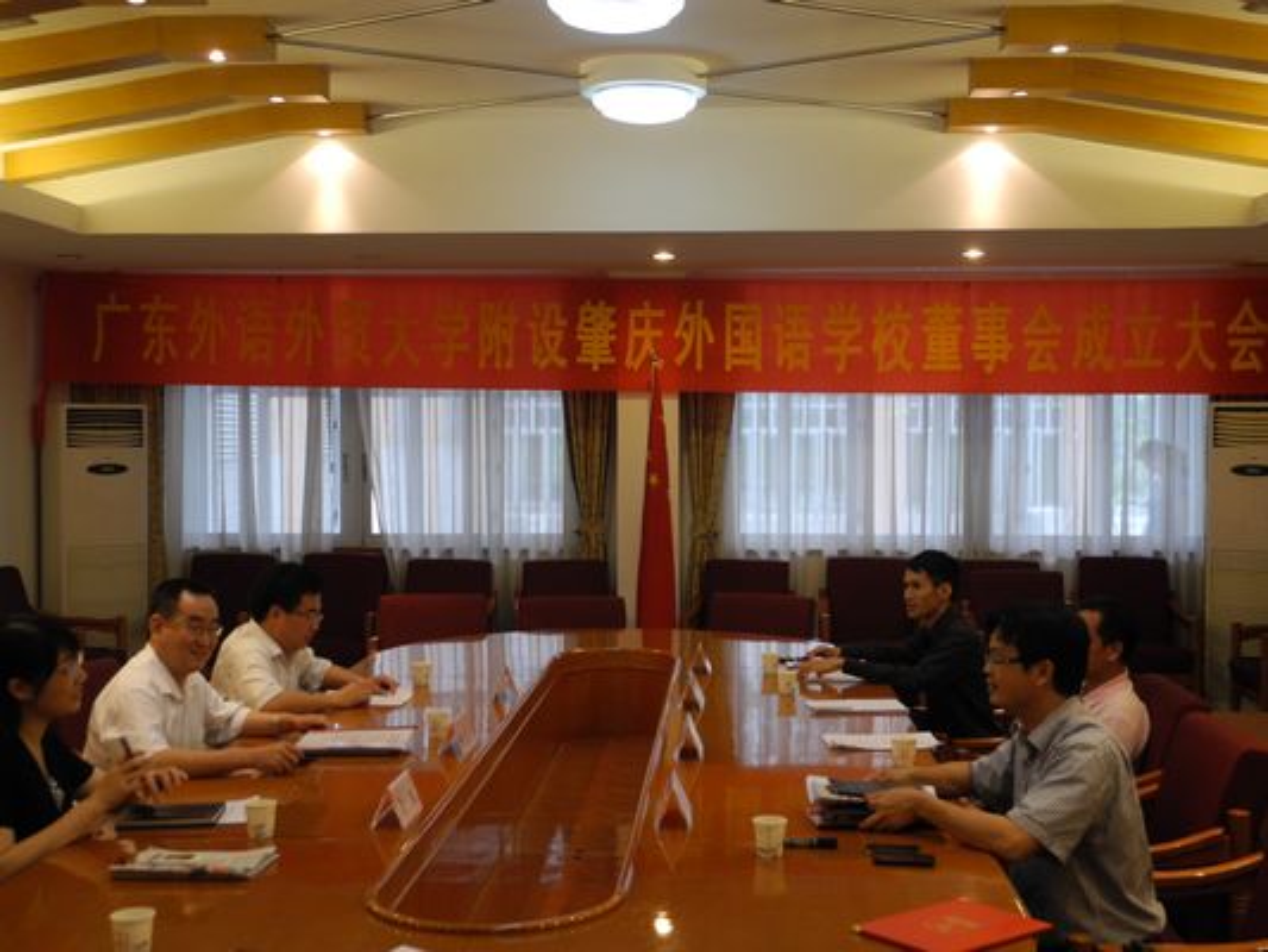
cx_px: 634
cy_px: 476
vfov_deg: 32.2
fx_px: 1649
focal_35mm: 45
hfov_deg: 42.1
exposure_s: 1/30
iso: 217
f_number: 3.2
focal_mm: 9.7
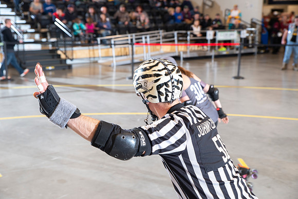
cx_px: 149
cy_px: 100
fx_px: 431
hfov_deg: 38.2
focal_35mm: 52
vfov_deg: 26.0
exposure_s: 1/160
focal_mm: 52
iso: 640
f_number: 5.6
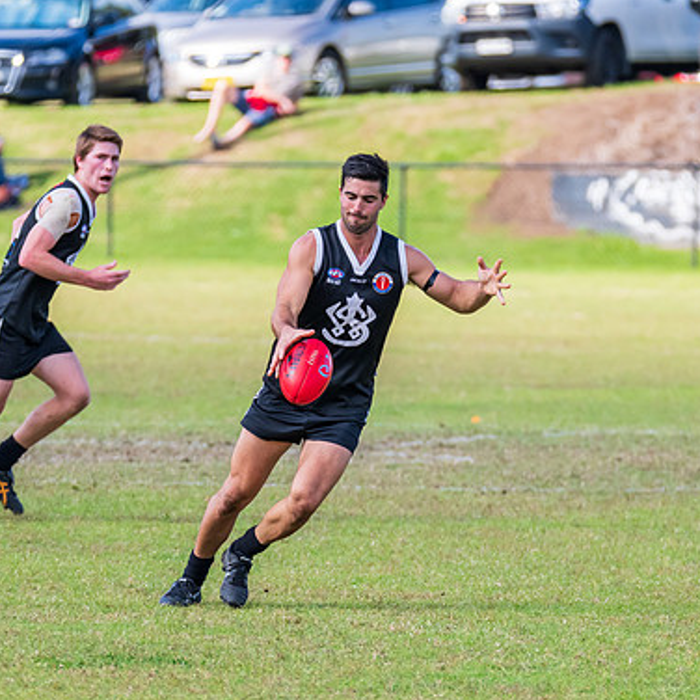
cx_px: 424
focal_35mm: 593
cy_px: 391
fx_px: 13567
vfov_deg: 3.0
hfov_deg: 3.0
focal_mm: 320
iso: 800
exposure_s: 1/1600
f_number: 6.3
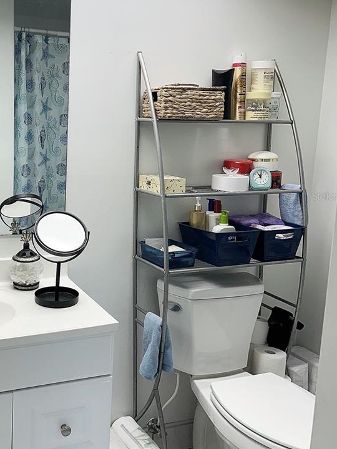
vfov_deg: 46.7
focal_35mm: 40
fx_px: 519
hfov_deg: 35.0
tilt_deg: -8.5
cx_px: 76
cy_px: 196
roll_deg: -3.2
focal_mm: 6.86
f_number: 1.78
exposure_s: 1/123
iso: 50
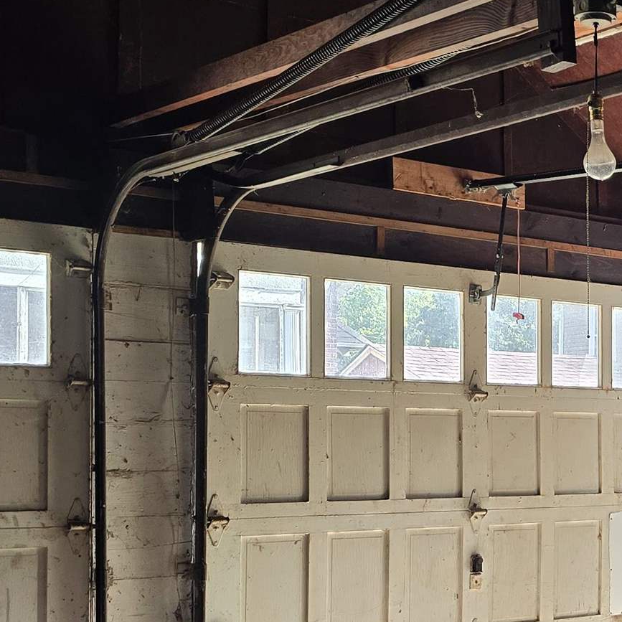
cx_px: 752
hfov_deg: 22.1
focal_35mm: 72
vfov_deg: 23.7
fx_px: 1464
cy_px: 466
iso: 125
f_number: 1.7
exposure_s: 1/180
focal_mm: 6.3
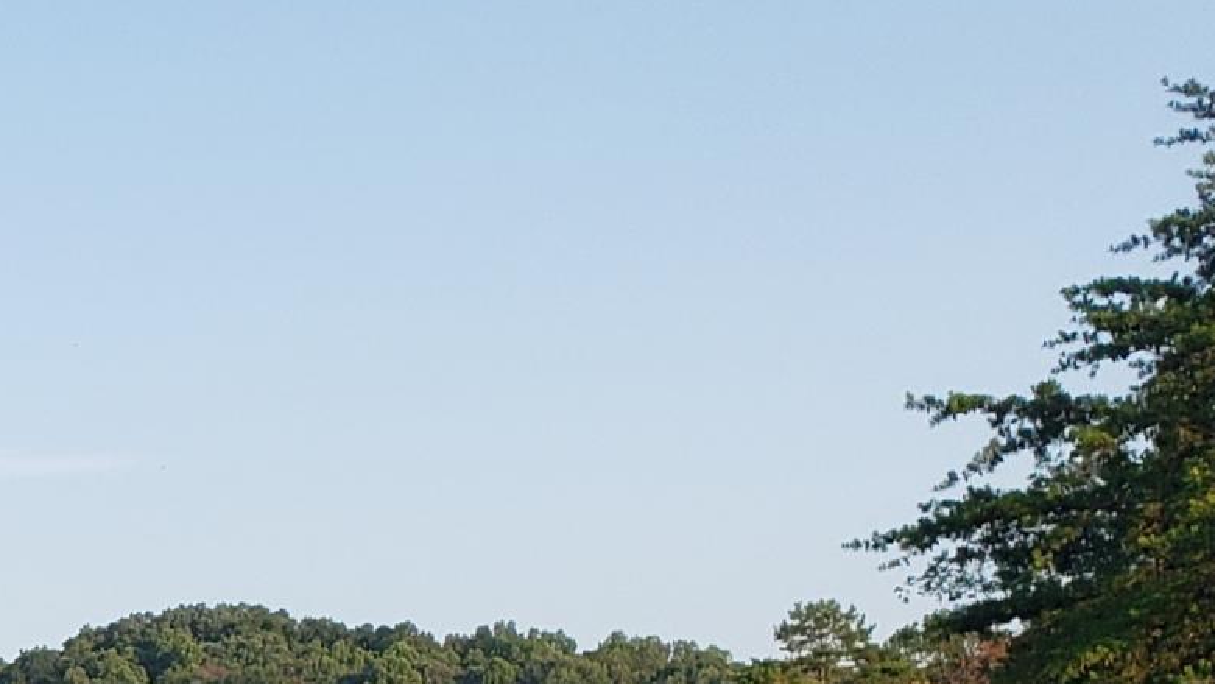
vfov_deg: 10.5
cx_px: -984
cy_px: 1190
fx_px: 3512
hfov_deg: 16.4
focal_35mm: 109
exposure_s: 1/567
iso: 50
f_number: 2.4
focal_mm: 4.3
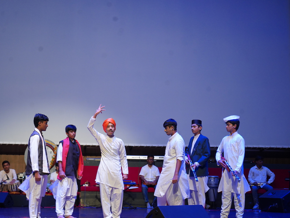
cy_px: 109
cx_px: 129
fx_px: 645
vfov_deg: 19.1
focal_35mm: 77
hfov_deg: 25.3
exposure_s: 1/160
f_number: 5.6
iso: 4000
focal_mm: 70
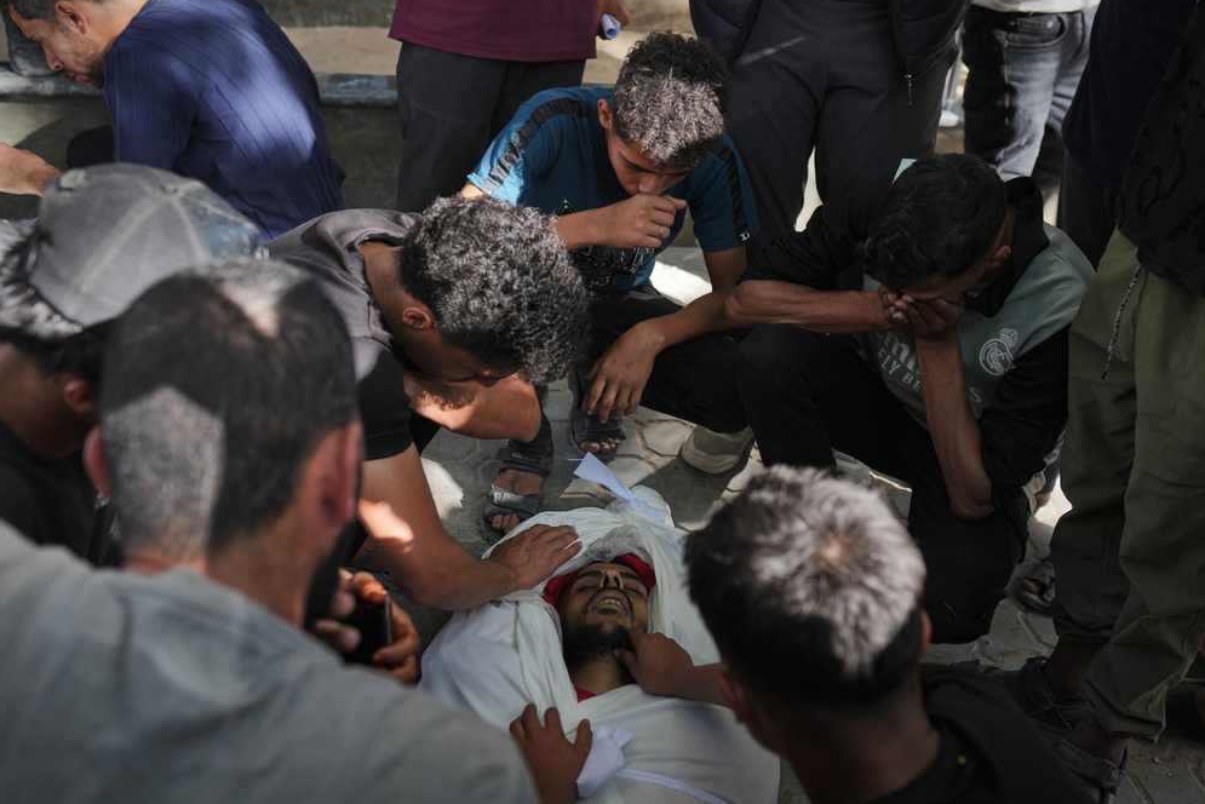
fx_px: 1205
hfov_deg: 53.1
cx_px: 597
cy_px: 407
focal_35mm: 36
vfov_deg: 36.9
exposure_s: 1/800
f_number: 2.8
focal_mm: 35
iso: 320
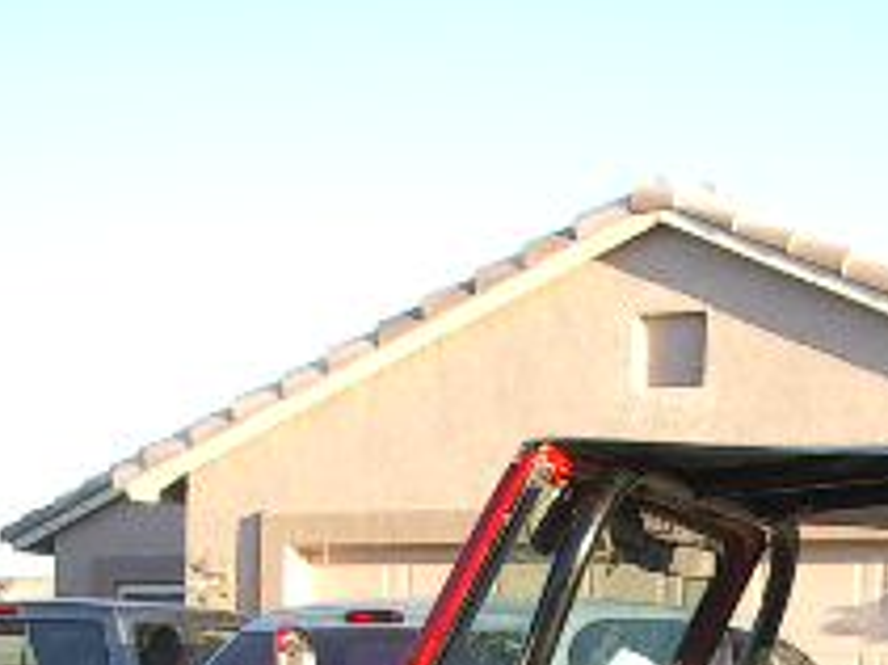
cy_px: 968
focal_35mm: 106
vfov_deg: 13.2
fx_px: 2718
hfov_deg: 18.4
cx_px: 715
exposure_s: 1/250
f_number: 2.6
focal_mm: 5.8
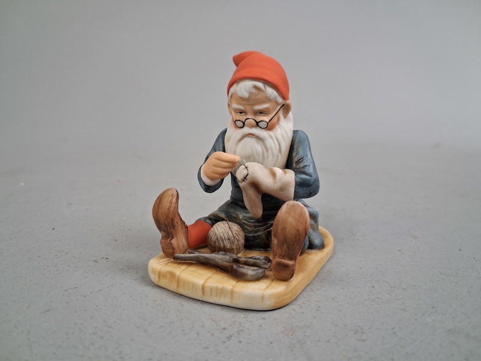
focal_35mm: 27
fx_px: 375
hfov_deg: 65.3
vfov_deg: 51.4
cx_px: 240
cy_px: 180
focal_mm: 4
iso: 320
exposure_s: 1/50
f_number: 1.8
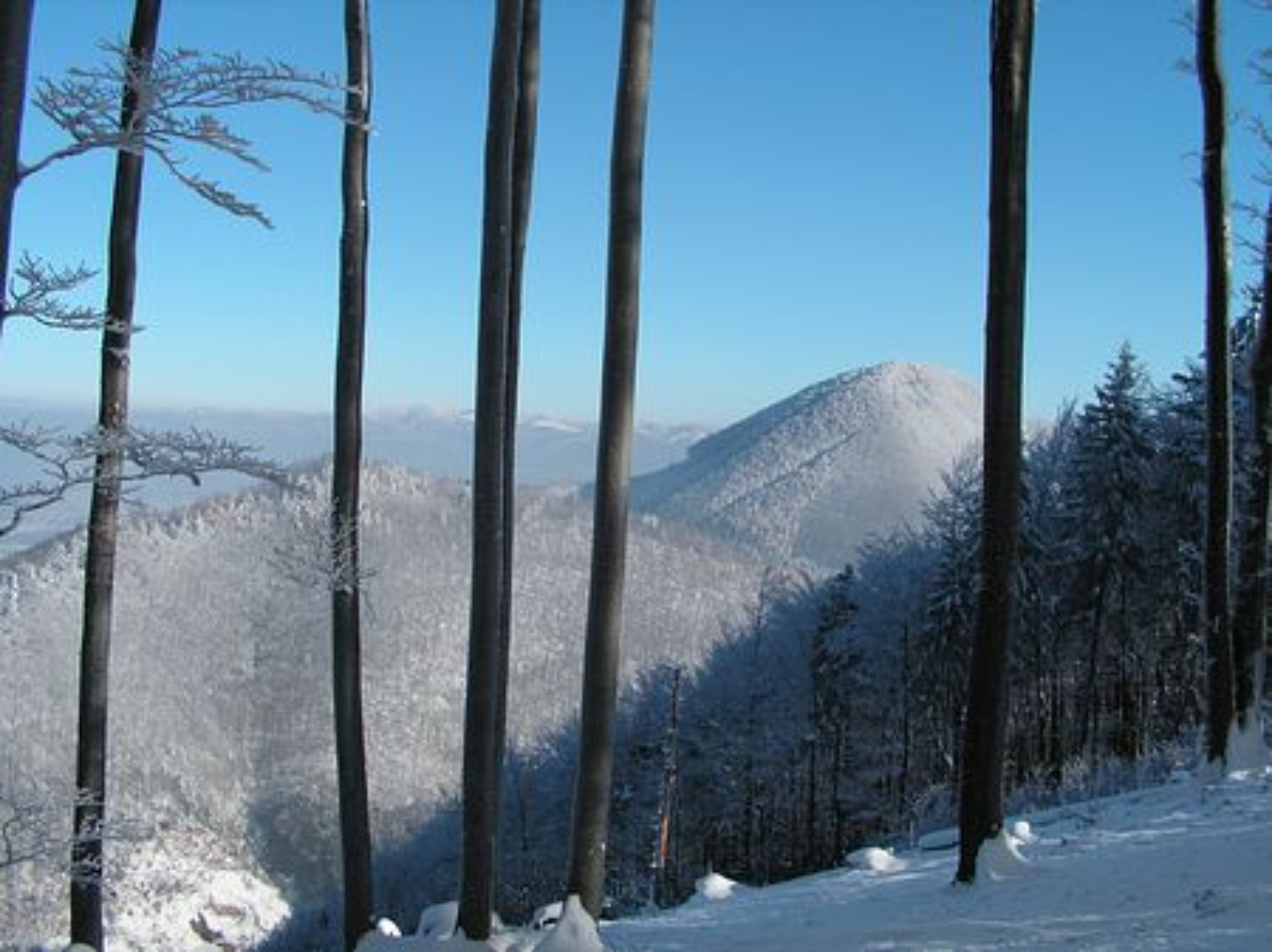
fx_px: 1322
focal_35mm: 36
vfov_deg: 39.6
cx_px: 636
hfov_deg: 51.4
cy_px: 476
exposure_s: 1/400
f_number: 4.8
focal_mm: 6
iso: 50
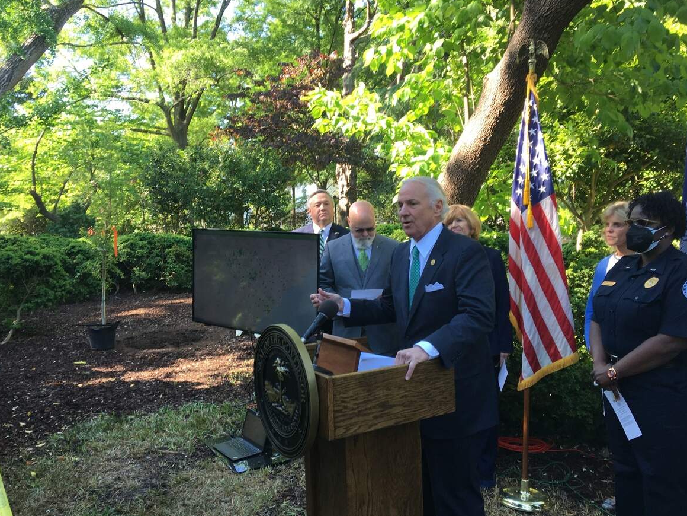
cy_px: 251
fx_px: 595
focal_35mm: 30
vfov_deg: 46.8
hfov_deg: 60.0
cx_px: 334
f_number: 2.2
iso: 32
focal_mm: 4.15
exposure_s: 1/120
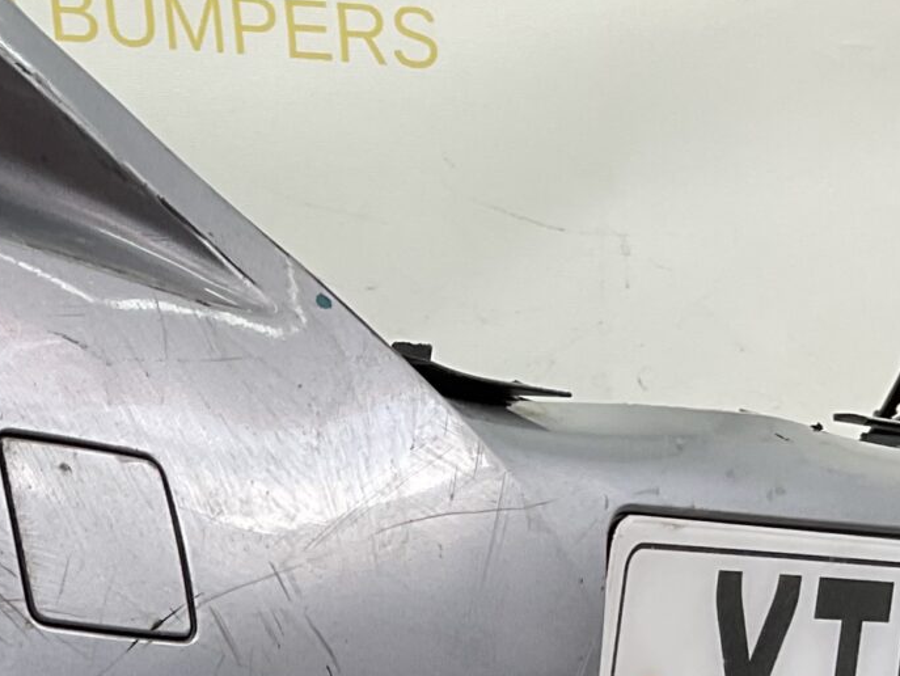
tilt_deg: -6.7
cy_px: 1001
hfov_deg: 17.5
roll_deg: -1.5
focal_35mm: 108
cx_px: -103
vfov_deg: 13.0
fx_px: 2809
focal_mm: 3
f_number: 1.8
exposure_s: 1/120
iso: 25
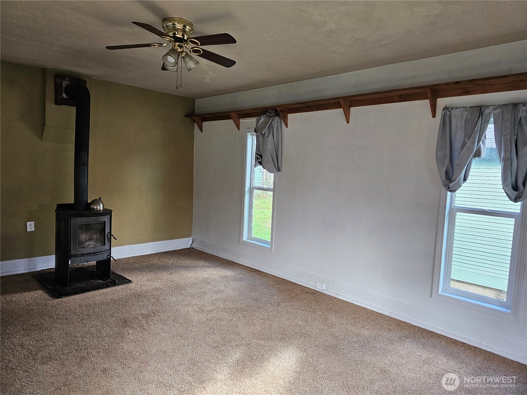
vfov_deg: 58.9
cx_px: 264
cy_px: 198
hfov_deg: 73.9
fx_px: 350
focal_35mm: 23
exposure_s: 1/170
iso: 250
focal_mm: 6.3
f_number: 1.7
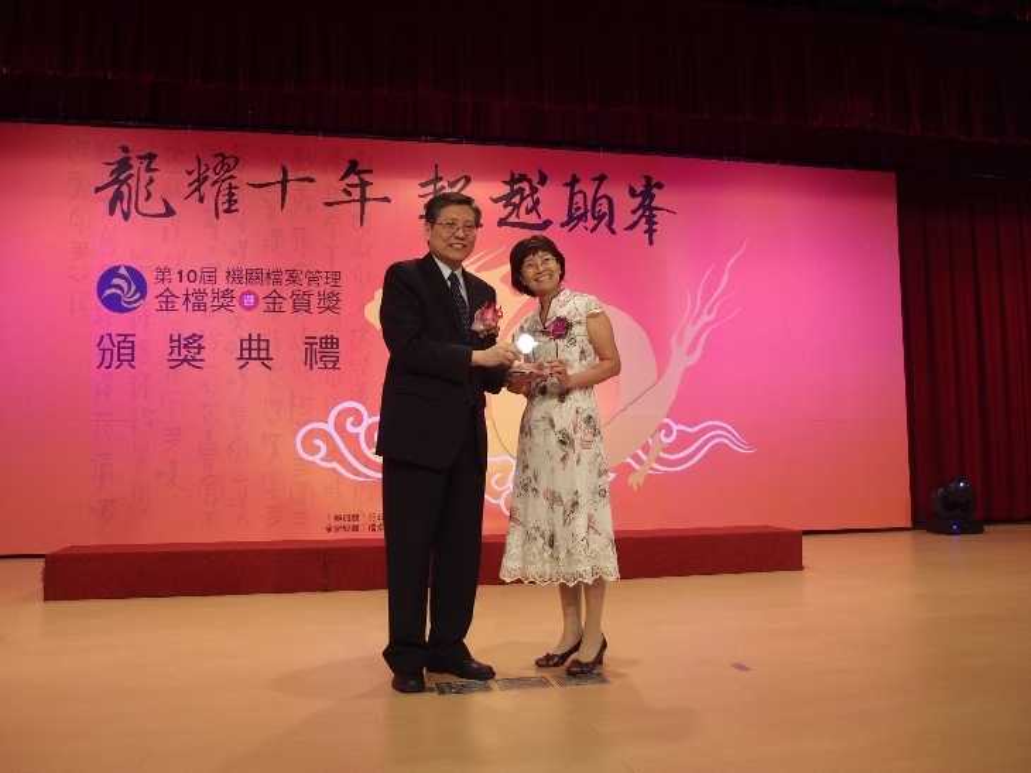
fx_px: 834
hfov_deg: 63.5
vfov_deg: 49.7
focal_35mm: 28
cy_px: 386
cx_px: 516
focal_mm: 6
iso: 100
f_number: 1.8
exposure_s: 1/60
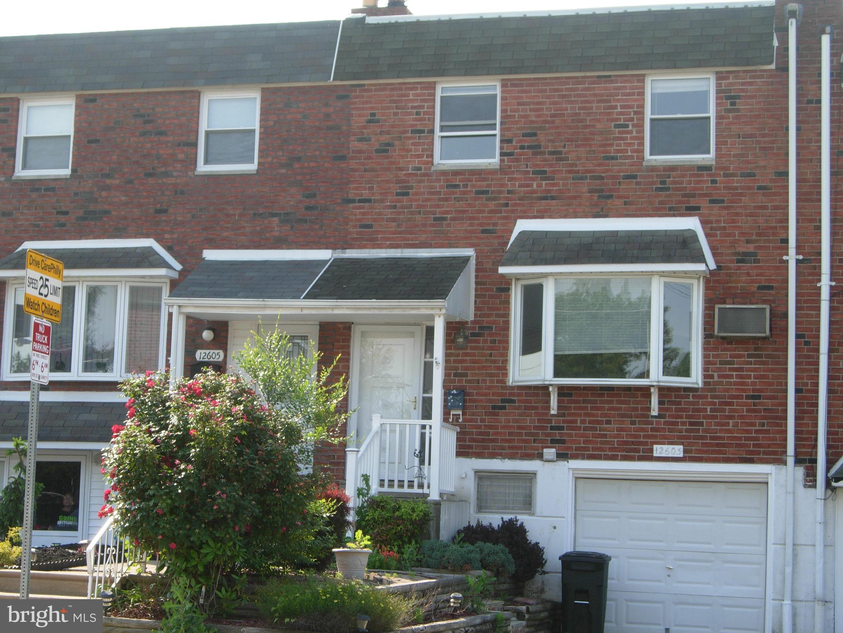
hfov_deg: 26.0
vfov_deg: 19.6
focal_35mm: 75
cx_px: 422
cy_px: 316
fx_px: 1826
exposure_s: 1/176
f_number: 4.8
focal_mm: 15.7
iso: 50
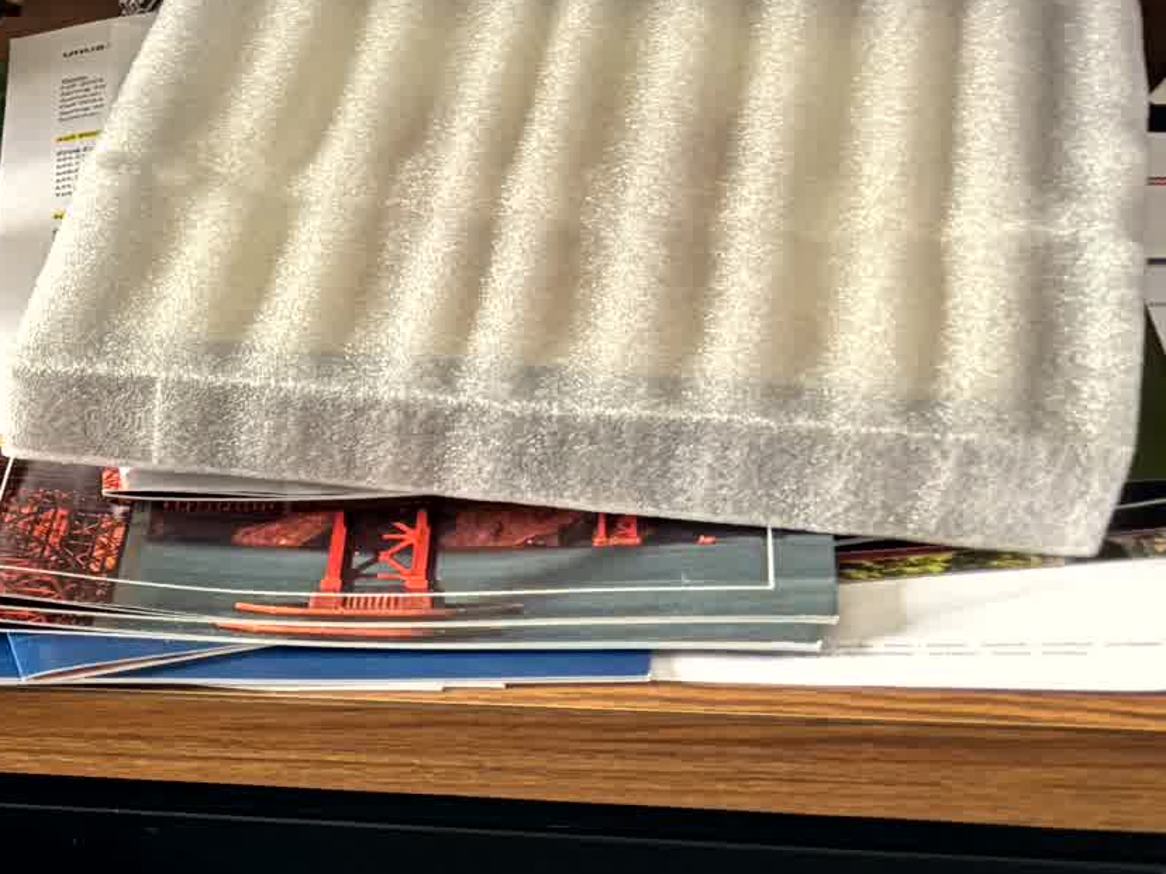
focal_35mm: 88
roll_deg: +17.0
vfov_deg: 16.3
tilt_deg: -34.9
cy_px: 956
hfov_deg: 18.6
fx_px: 2964
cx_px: -769
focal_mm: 5.96
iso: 320
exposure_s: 1/60
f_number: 1.6
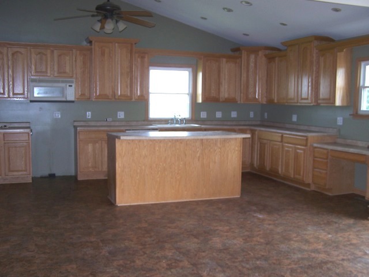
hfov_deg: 49.0
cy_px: 138
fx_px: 405
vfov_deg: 37.7
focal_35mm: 38
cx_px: 184
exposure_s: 1/60
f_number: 2.8
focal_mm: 6.3
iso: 80
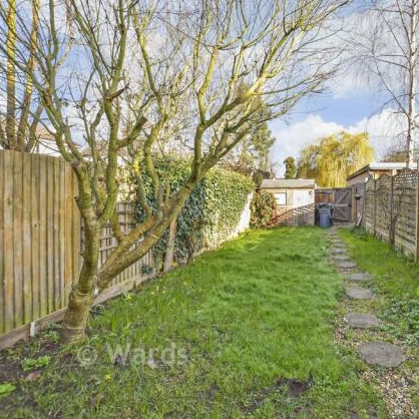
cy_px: 204
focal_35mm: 20
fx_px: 274
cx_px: 290
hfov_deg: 71.8
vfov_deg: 74.8
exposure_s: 1/160
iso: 320
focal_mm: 10
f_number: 8
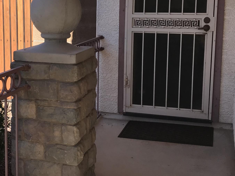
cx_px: 64
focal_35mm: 62
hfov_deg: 30.8
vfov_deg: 23.6
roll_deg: -0.5
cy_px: 66
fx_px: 421
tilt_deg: -8.1
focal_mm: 3.99
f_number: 1.8
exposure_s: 1/1140
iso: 20
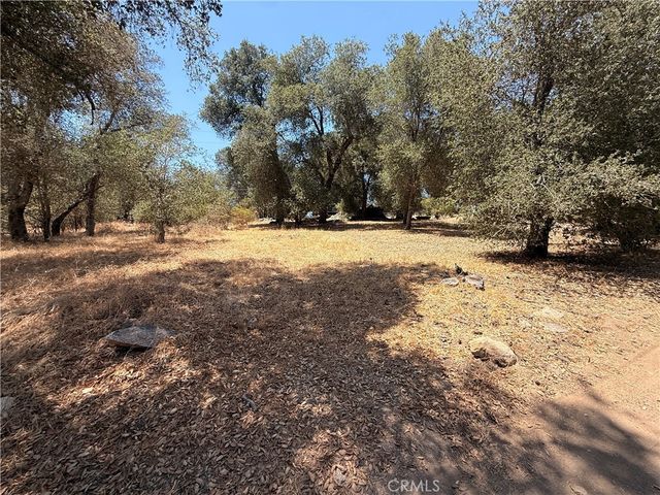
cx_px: 330
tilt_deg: -2.2
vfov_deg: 85.7
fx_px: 267
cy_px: 248
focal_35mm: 14
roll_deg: -1.6
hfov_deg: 102.1
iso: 50
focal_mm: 2.22
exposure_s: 1/779
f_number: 2.2
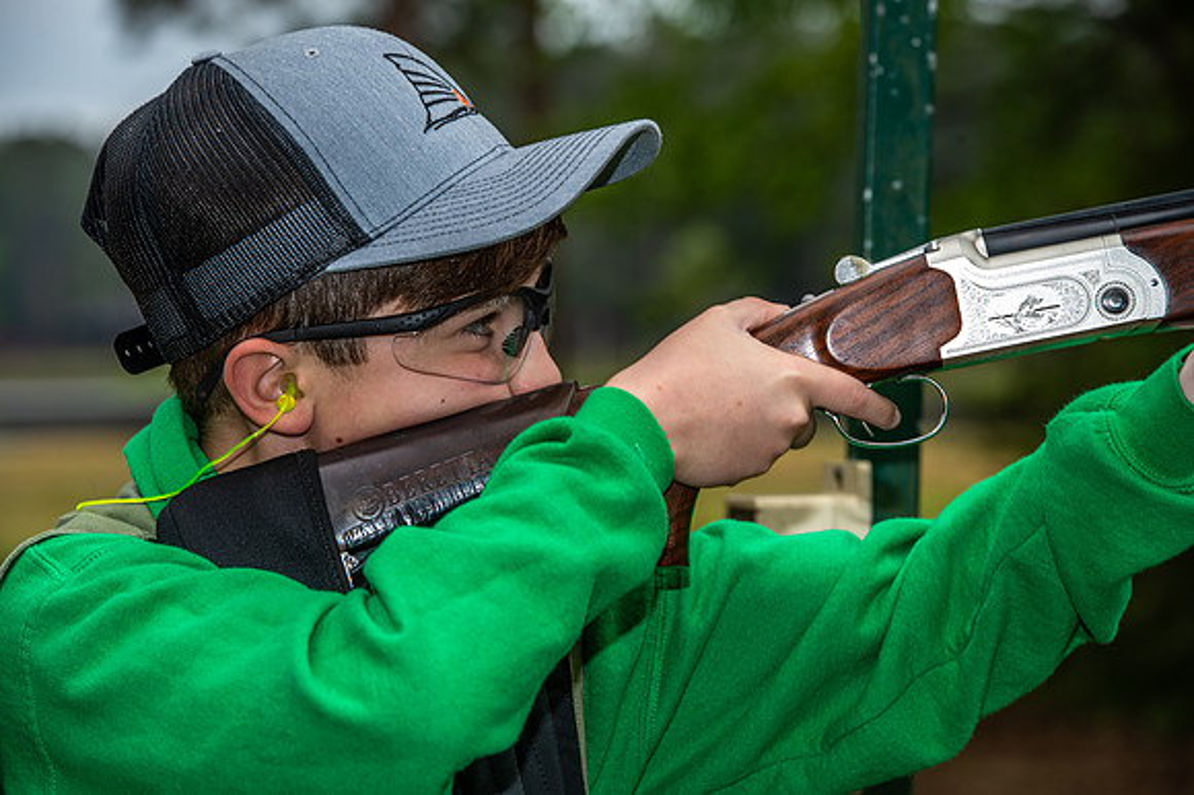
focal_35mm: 165
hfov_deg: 12.5
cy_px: 398
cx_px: 597
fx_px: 5469
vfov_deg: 8.3
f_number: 8
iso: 125
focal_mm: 165
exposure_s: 1/125
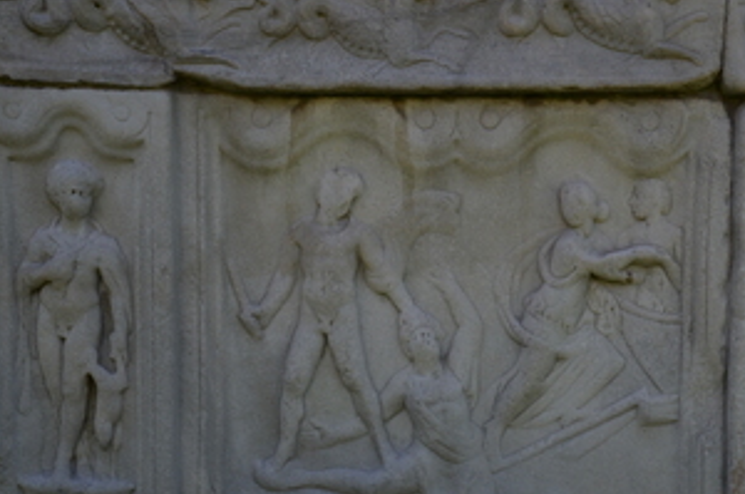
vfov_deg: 21.6
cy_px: 300
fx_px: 1295
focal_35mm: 63
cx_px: 449
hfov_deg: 32.0
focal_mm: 31
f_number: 9
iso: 320
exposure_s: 1/320
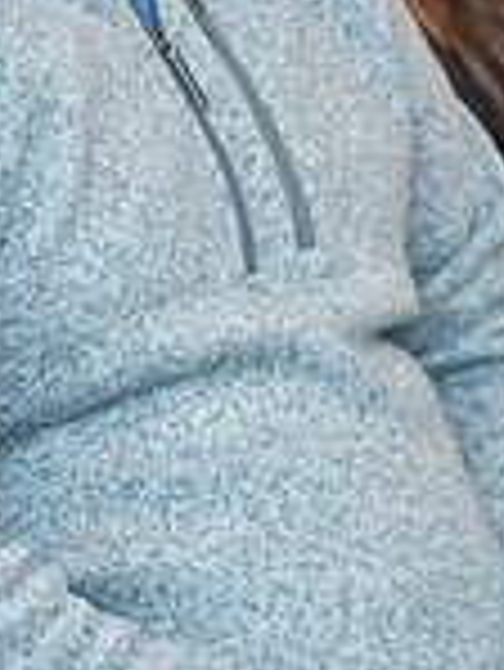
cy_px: -69
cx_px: 498
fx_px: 6959
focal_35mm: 359
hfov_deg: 4.1
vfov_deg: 5.5
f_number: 3.2
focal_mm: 85
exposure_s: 1/160
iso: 1250
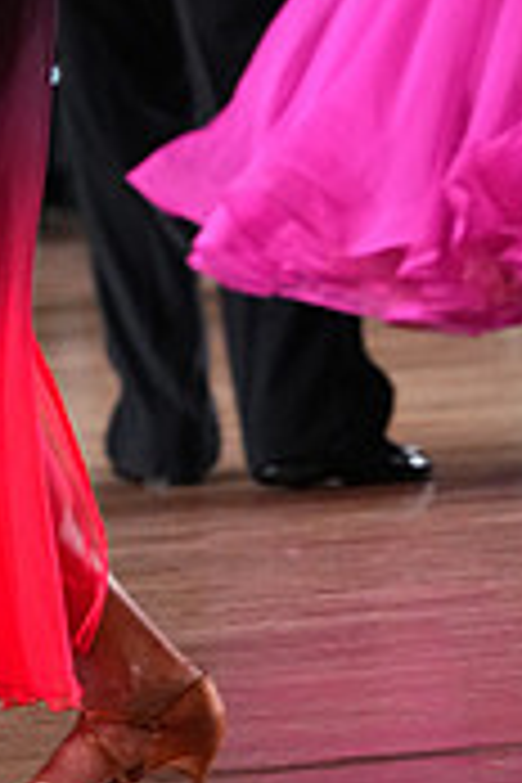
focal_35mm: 639
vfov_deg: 3.2
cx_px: -317
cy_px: -261
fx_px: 13897
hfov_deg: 2.1
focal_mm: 192
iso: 6400
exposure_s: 1/400
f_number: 5
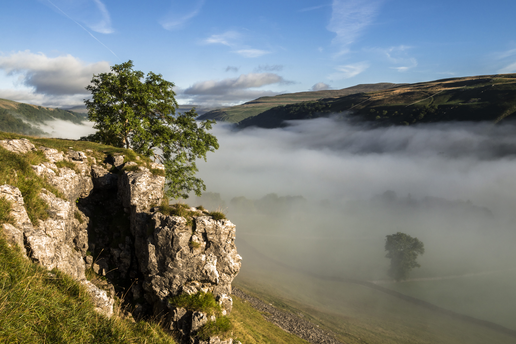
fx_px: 473
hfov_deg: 57.2
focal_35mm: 33
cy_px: 172
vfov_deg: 39.9
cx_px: 258
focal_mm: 22
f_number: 16
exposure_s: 1/100
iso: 200
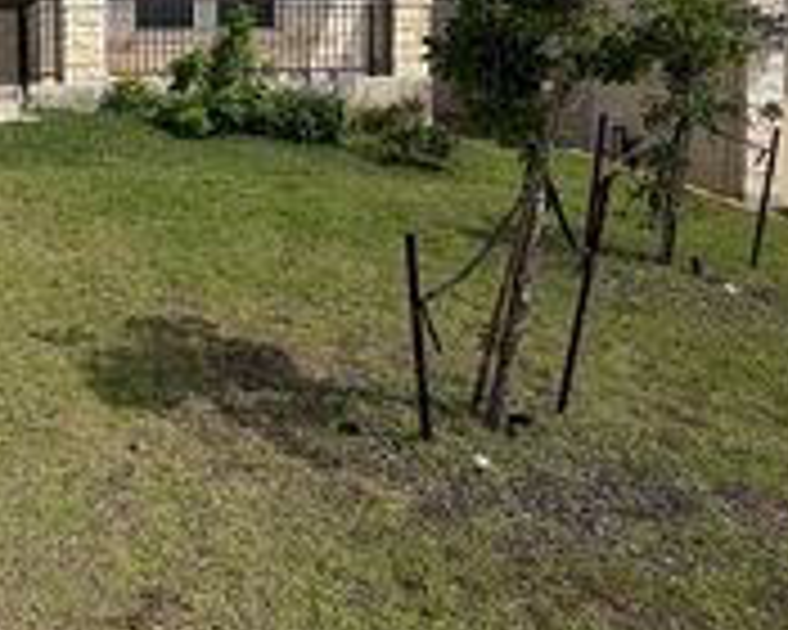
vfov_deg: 36.8
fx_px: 910
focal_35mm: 39
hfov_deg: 39.8
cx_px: -41
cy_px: 119
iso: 20
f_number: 2.2
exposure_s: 1/1848
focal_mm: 2.22
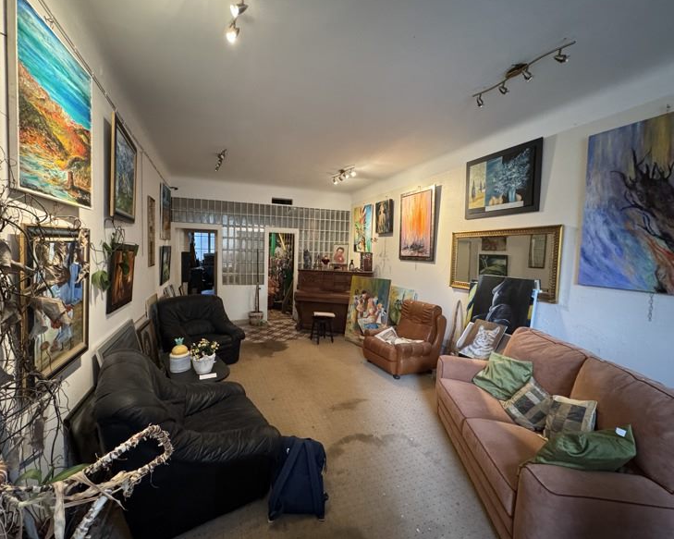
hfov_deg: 96.7
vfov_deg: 84.0
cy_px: 271
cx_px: 319
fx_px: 299
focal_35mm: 15
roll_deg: -0.8
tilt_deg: -2.8
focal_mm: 2.22
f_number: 2.2
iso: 640
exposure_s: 1/50
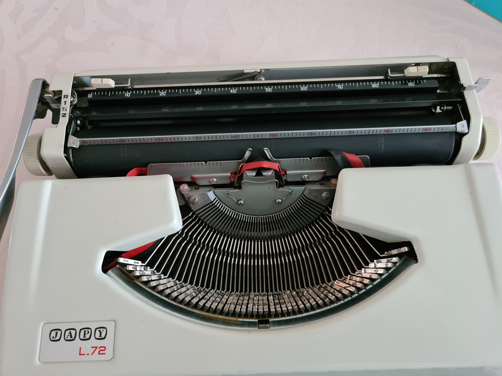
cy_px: 188
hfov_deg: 67.3
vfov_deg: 53.1
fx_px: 377
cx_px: 251
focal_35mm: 26
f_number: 1.8
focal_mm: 5.4
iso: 640
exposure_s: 1/25
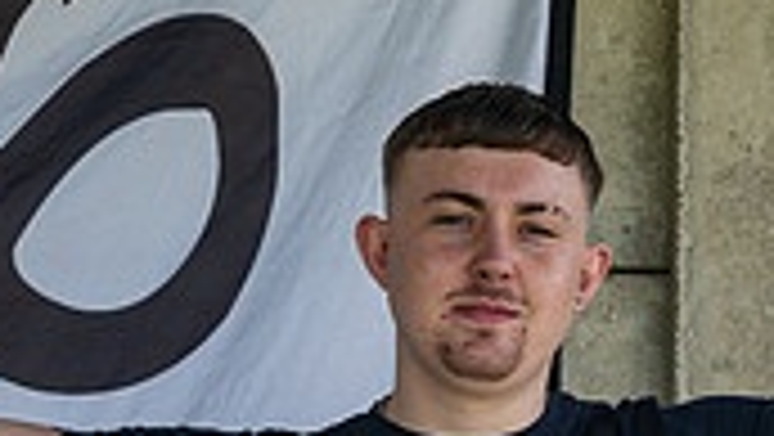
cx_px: 84
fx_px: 17148
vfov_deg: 1.5
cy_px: 562
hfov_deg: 2.6
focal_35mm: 835
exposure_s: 1/200
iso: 50
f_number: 4
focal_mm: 135
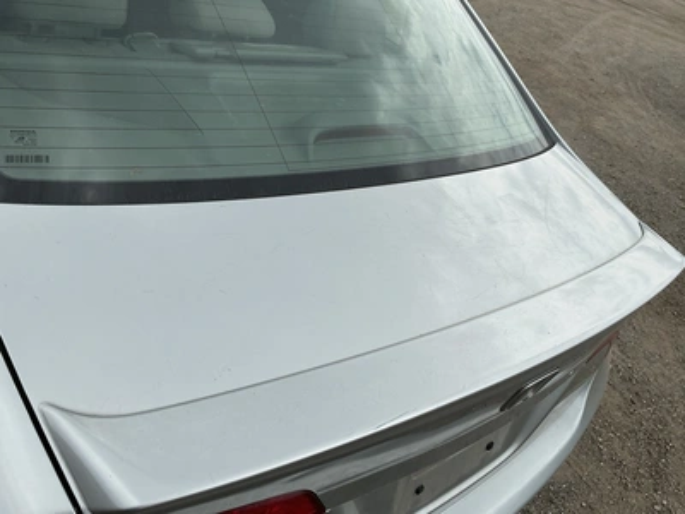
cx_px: 342
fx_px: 554
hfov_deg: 63.4
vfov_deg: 49.7
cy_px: 257
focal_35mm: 28
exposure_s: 1/1984
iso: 25
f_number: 1.8
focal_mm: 3
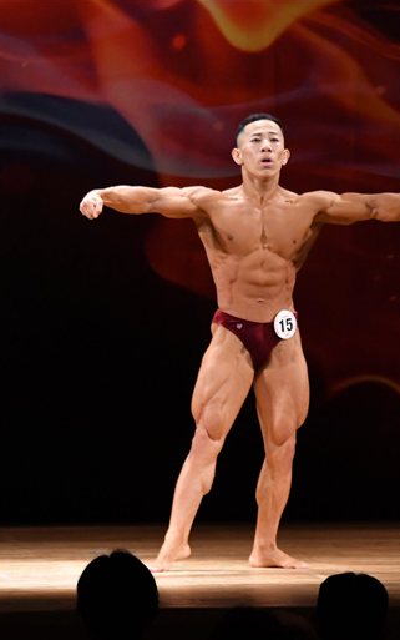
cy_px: 321
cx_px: 254
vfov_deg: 6.7
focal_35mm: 311
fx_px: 5420
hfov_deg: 4.2
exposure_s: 1/400
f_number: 5.6
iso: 4000
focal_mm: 135
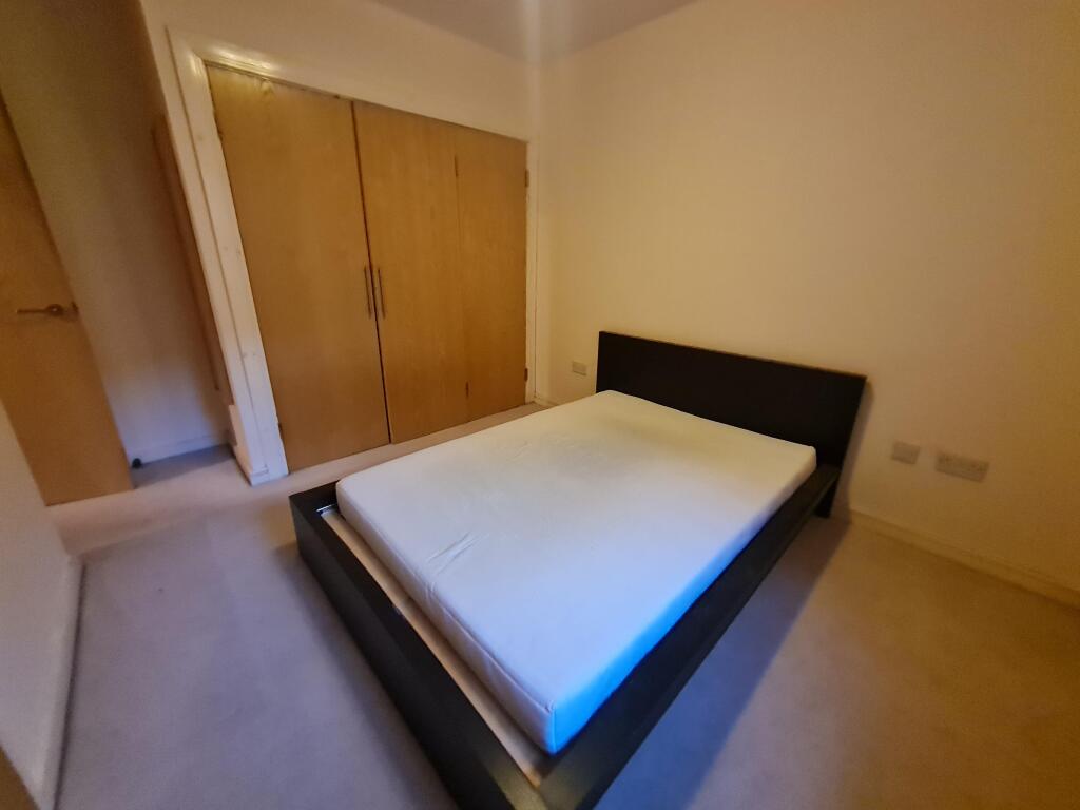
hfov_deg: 106.2
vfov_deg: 89.9
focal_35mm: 13
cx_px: 540
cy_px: 405
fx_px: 406
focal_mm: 1.74
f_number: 2.2
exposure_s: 1/33
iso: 640
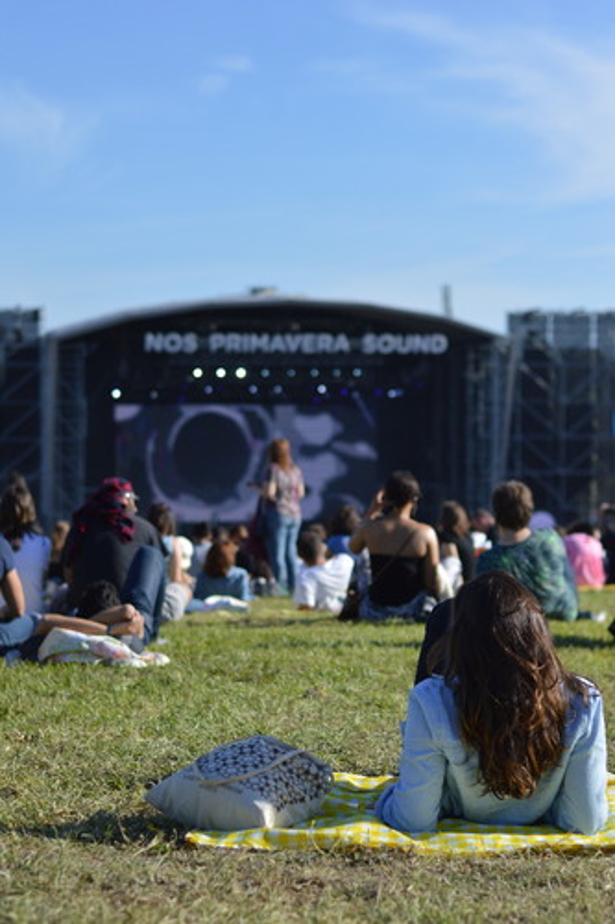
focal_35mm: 75
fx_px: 1923
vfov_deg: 27.0
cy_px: 462
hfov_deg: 18.2
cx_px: 308
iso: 100
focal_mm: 50
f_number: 2.5
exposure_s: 1/2500
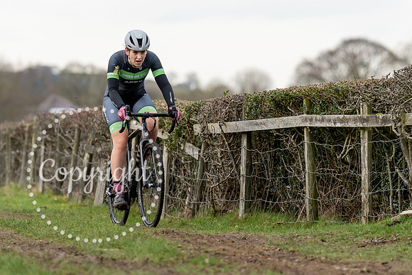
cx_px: 165
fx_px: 3433
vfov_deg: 4.6
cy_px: 73
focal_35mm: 300
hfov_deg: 6.9
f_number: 3.5
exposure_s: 1/1000
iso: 500
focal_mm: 180
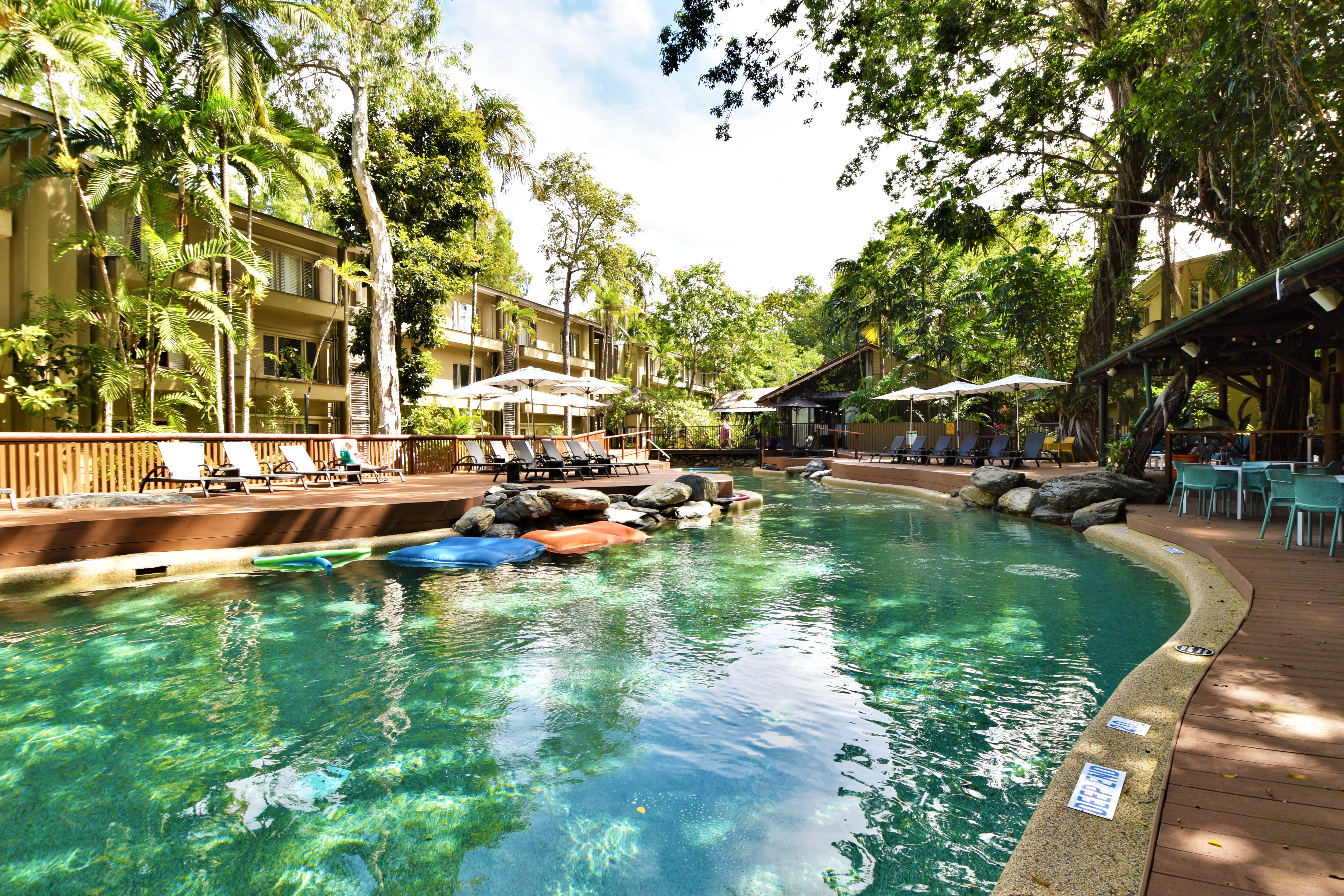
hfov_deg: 100.4
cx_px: 672
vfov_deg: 77.3
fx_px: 560
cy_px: 448
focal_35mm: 15
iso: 100
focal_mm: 10
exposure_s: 1/160
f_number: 6.3
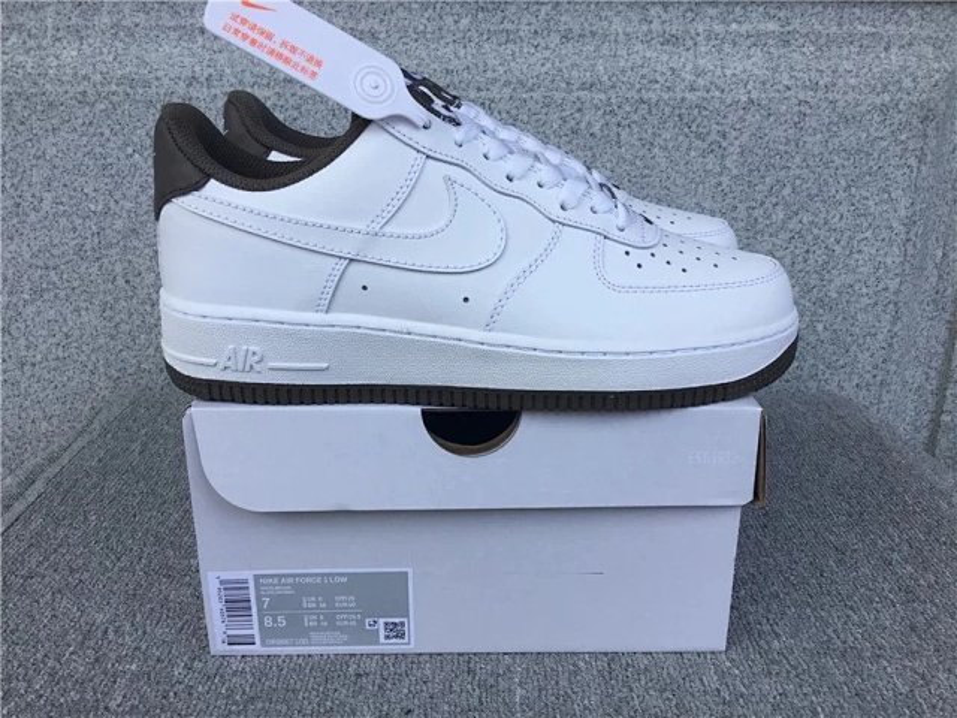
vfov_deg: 45.4
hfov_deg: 58.4
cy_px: 359
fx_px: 857
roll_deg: -0.1
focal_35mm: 31
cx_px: 478
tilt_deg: -18.8
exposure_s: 1/547
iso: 25
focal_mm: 3.3
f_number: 2.4
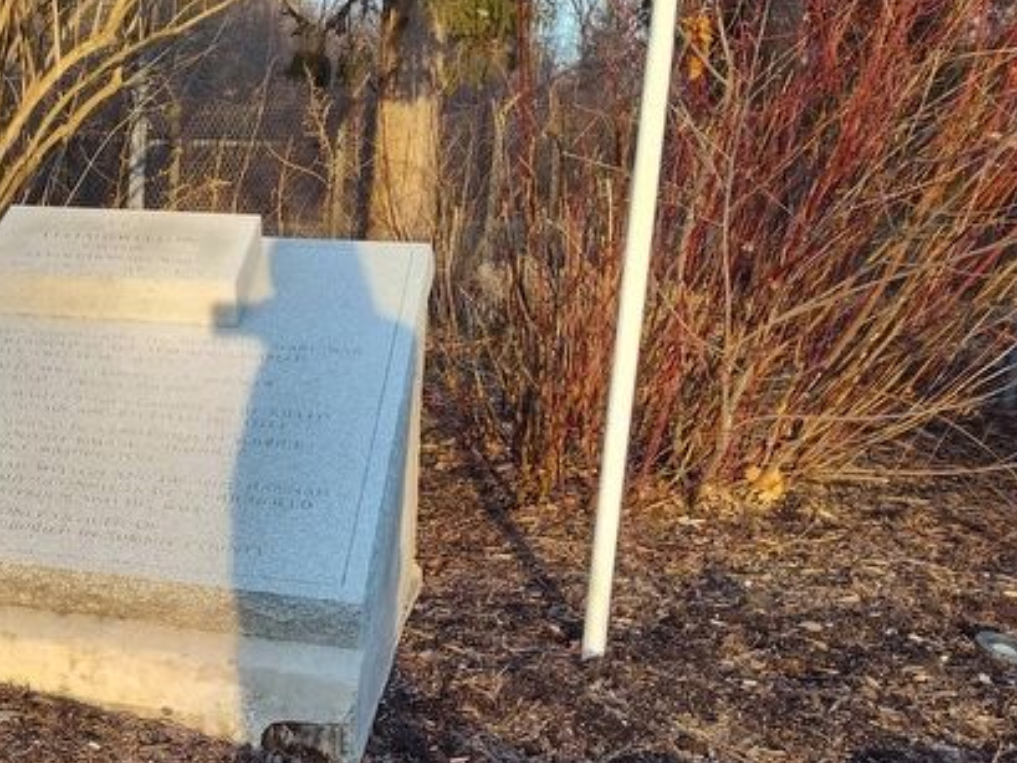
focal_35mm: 45
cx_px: 80
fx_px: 1322
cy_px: 524
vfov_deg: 31.9
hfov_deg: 38.8
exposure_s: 1/297
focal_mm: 5.56
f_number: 1.8
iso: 100
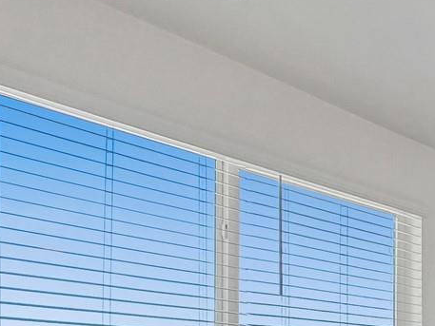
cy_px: 389
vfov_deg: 26.5
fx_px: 616
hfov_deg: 27.3
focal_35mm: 49
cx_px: 649
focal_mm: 2.22
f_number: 2.2
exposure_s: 1/164
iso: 64
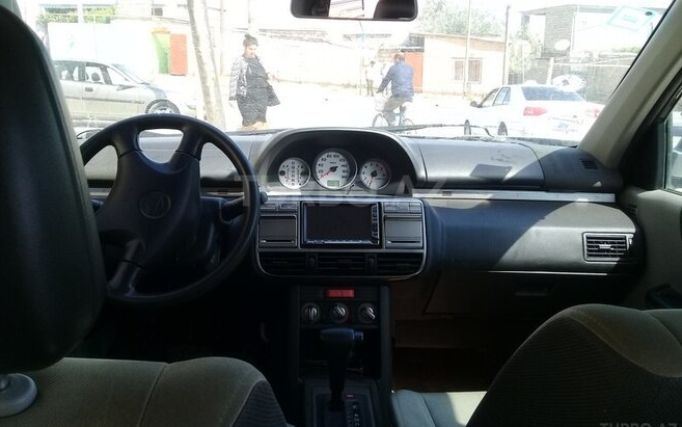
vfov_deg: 38.3
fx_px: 614
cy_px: 191
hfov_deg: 58.1
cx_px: 340
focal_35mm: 33
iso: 50
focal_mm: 3.3
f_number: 2.2
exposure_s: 1/245
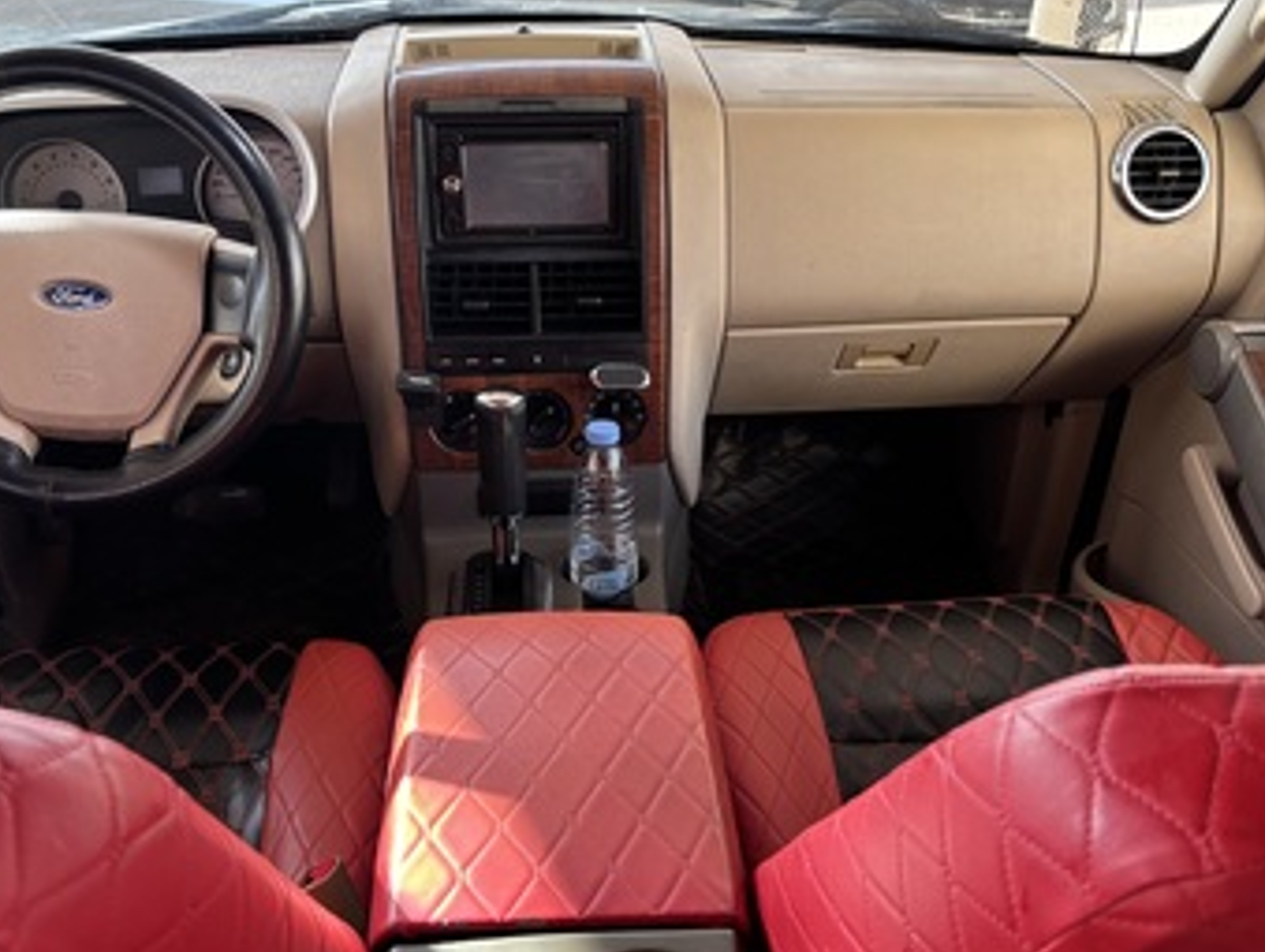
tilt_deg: -31.4
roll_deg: -1.8
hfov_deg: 52.6
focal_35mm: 35
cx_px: 621
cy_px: 495
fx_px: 1280
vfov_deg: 40.8
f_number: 1.6
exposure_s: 1/121
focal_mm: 5.96
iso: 100
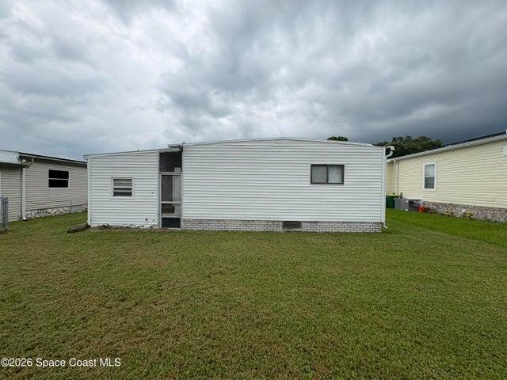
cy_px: 190
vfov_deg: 85.7
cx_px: 254
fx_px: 205
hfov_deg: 102.1
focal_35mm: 14
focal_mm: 2.22
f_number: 2.2
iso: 50
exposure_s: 1/1370
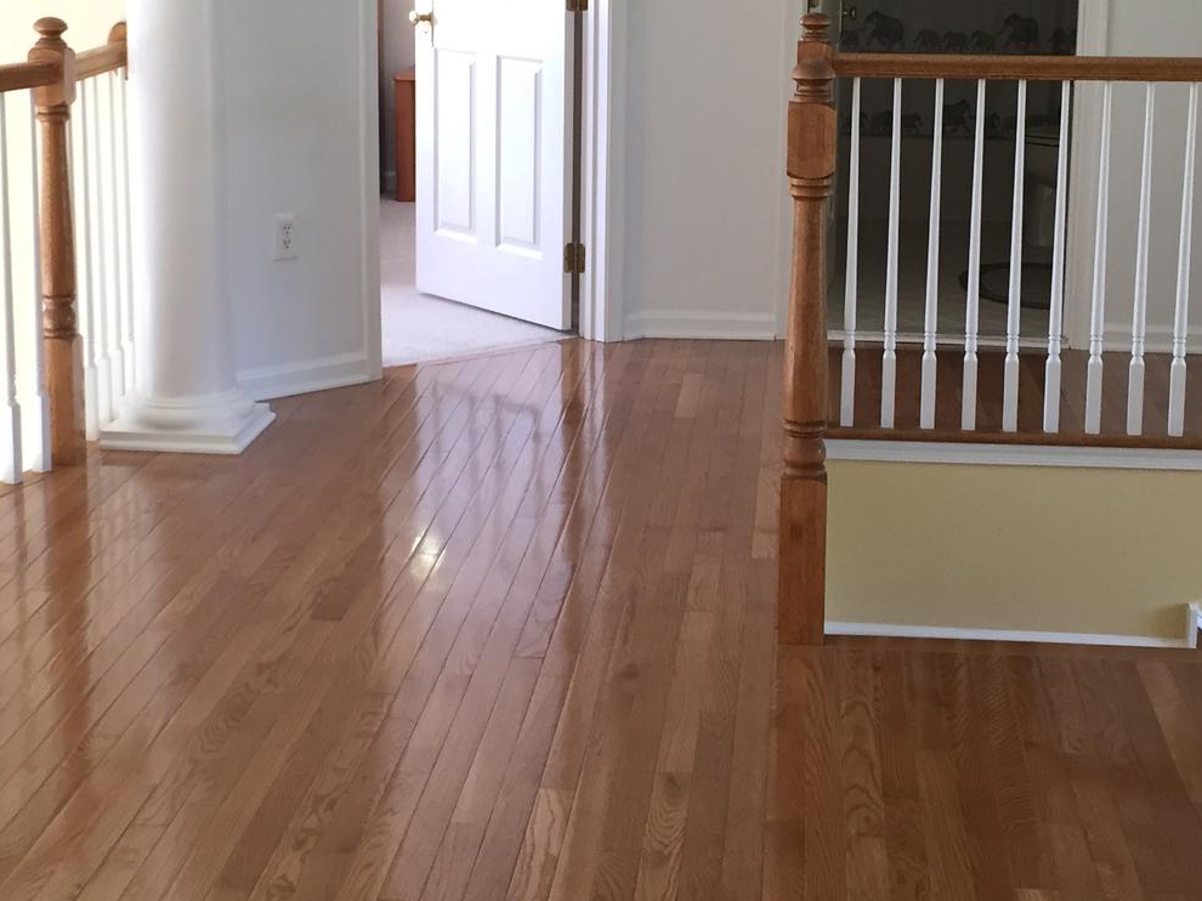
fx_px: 2083
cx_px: 594
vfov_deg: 24.2
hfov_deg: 32.2
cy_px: 254
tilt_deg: -9.7
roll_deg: +1.5
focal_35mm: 60
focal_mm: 4.15
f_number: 2.2
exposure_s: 1/30
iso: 40
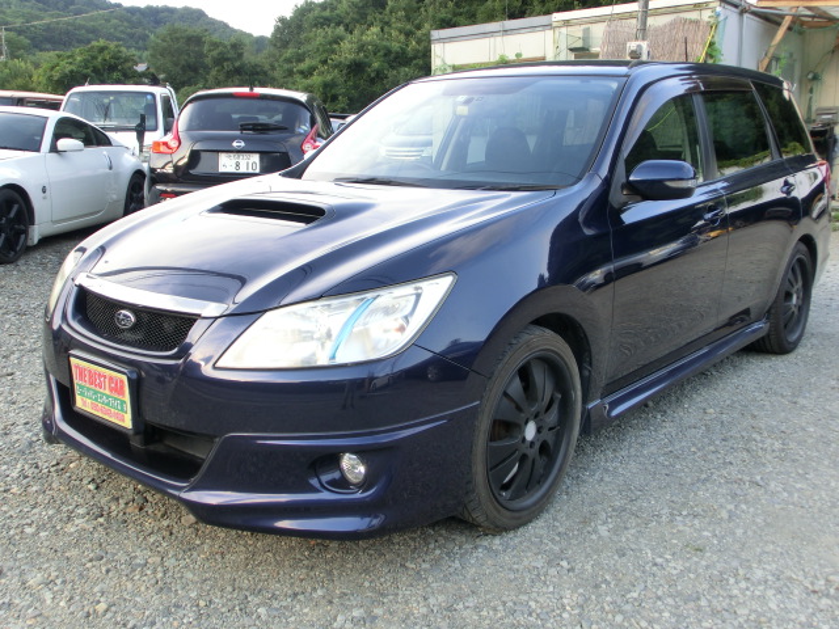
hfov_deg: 50.1
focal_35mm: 37
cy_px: 314
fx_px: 897
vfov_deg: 38.7
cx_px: 420
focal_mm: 6.61
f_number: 3.9
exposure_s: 1/80
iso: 100
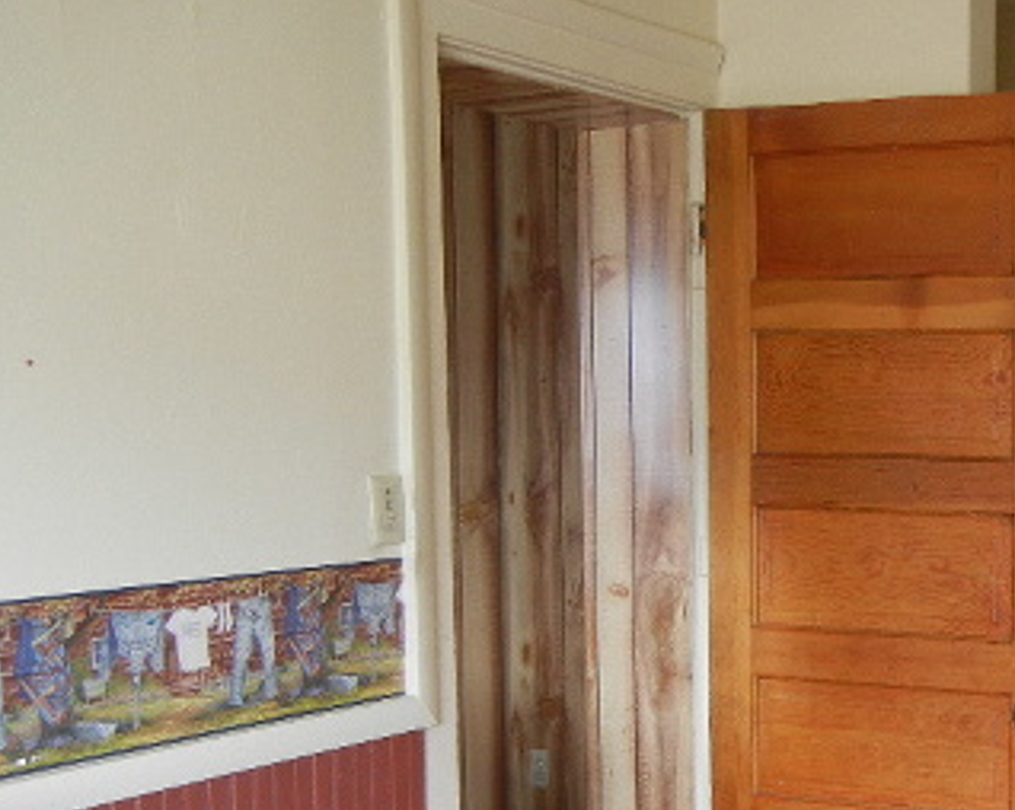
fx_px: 1771
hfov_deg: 30.0
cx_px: 993
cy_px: 577
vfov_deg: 25.6
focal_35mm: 59
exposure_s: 1/30
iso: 211
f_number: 3.5
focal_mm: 5.4
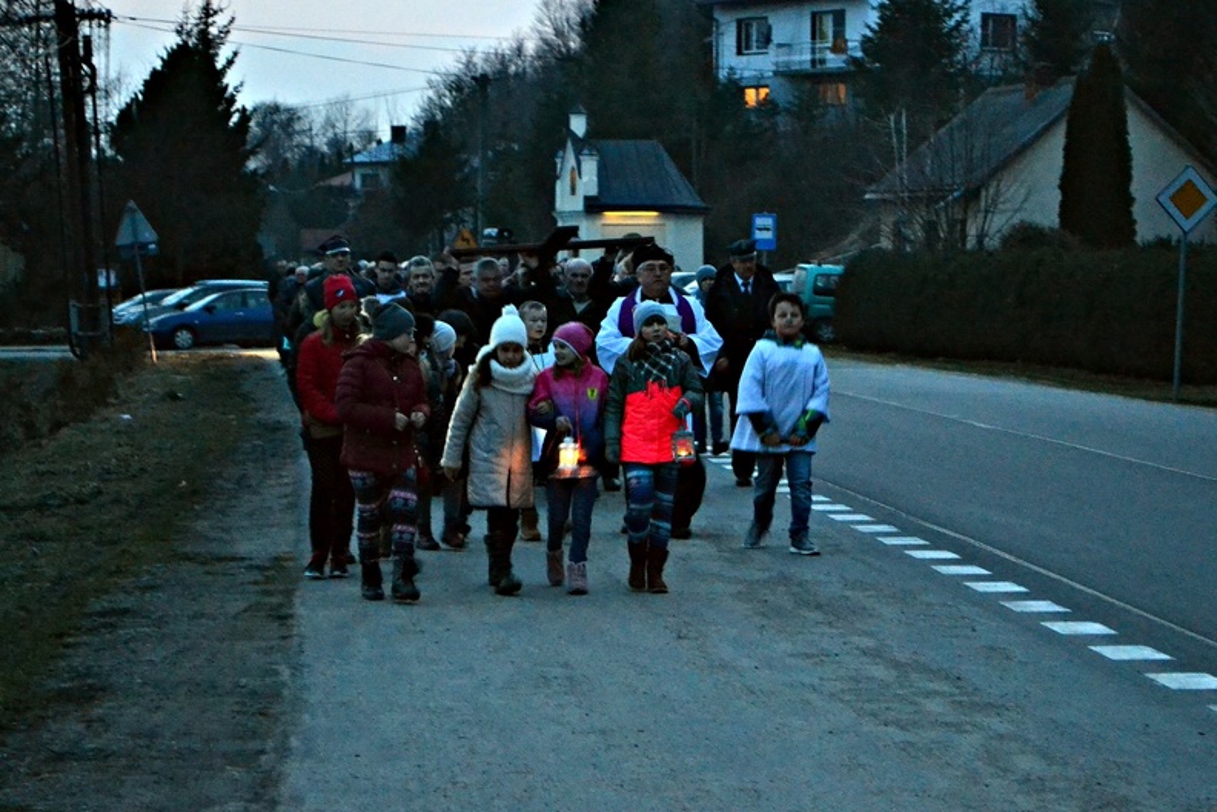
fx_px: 2789
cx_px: 608
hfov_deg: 24.6
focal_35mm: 82
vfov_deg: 16.6
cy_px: 406
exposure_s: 1/15
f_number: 5.6
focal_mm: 55
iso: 2800
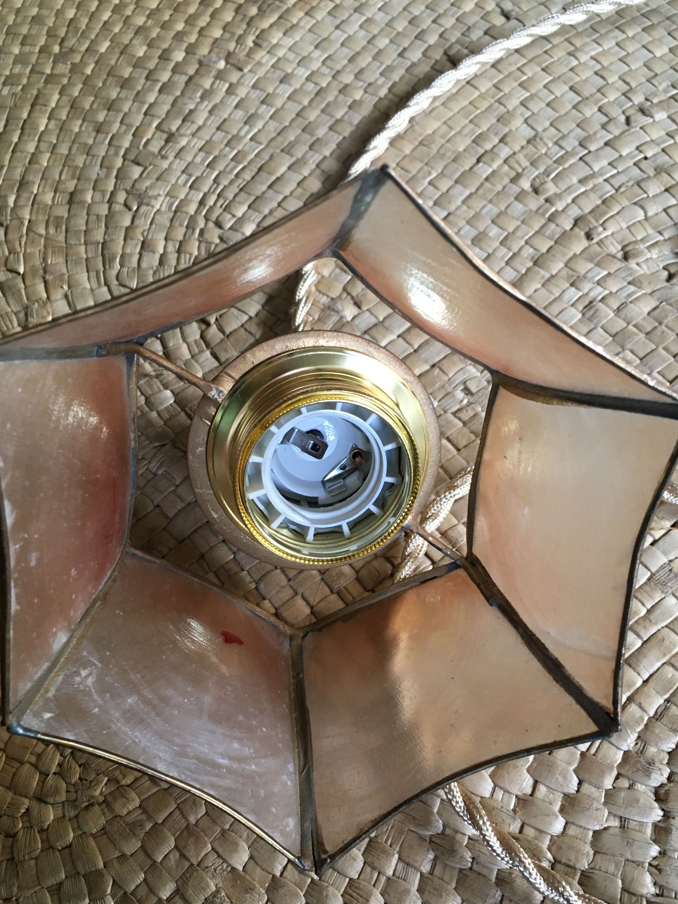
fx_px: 888
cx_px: 359
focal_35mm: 34
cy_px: 514
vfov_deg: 53.8
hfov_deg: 41.8
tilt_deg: -61.8
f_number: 2.2
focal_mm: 4.15
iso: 160
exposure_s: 1/33
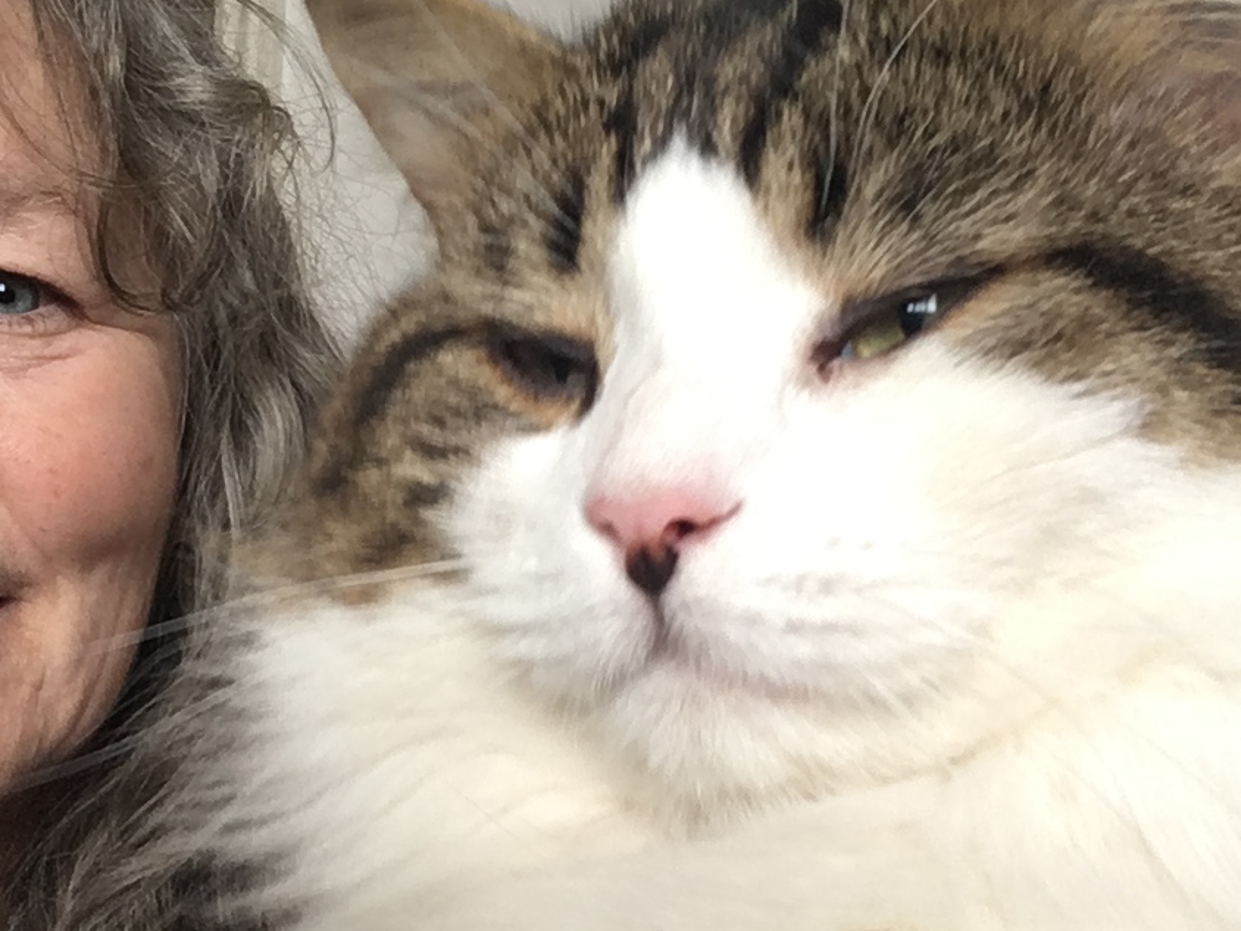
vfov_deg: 30.7
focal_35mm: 47
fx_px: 1685
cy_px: 587
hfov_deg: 40.4
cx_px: 547
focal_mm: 2.15
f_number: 2.4
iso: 80
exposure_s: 1/33
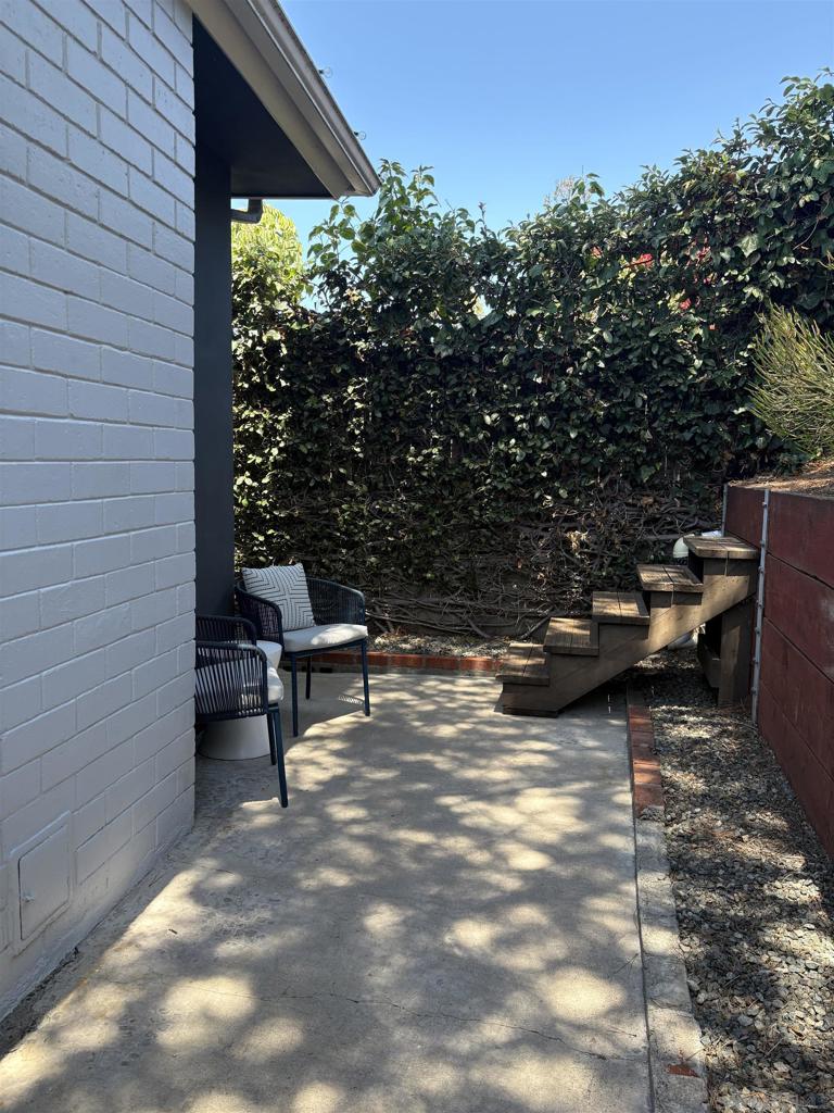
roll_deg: -1.4
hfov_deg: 53.1
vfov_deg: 67.3
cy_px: 556
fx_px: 835
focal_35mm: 26
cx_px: 417
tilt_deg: -5.9
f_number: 1.6
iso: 64
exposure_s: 1/310
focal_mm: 5.96
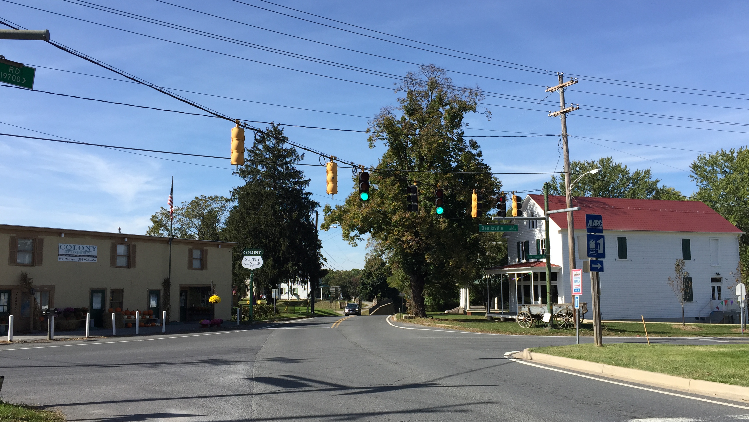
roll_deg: -1.1
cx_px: 378
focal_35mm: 32
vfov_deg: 36.7
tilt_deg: +5.8
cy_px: 220
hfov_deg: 61.0
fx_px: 636
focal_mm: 4.15
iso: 32
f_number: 2.2
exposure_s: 1/1582
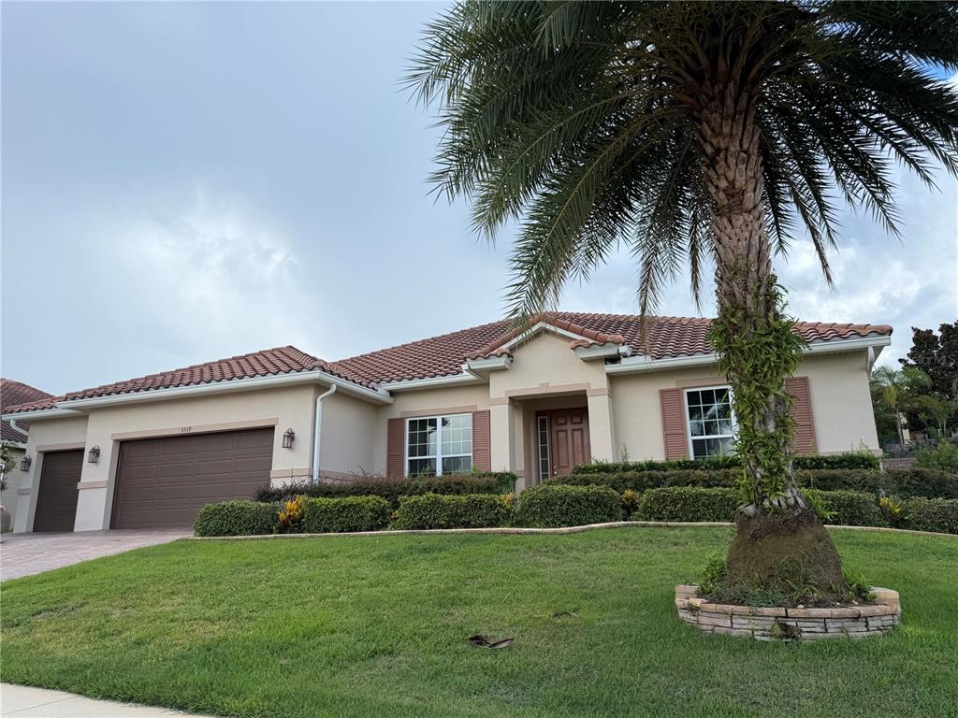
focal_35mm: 24
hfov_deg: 71.6
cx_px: 479
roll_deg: +0.5
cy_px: 359
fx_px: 664
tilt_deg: +14.8
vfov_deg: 56.8
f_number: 1.78
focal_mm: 6.76
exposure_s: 1/2370
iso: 80
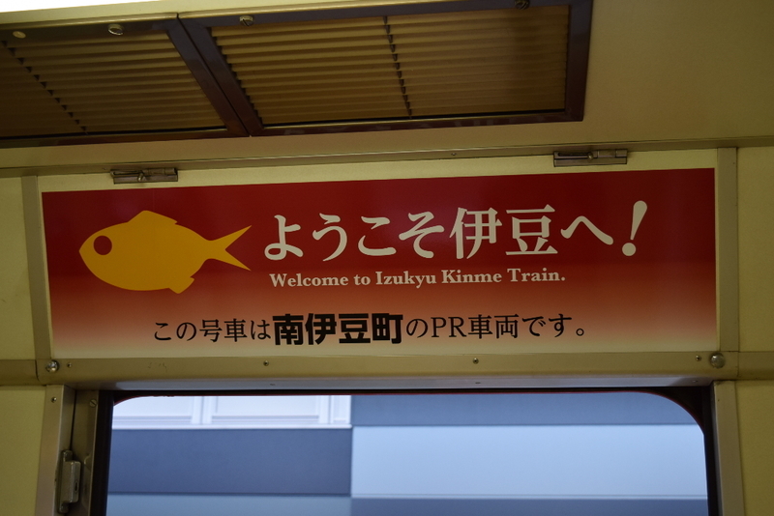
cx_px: 387
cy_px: 258
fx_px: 1000
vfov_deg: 29.0
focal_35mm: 46
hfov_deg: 42.3
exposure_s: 1/125
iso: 400
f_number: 5.6
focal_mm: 31
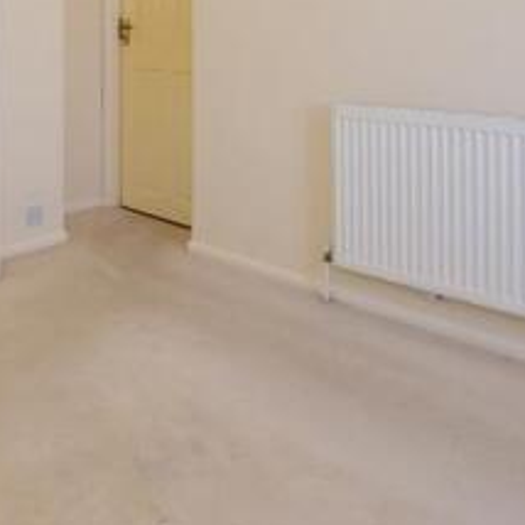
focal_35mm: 39
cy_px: 16
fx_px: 669
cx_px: -5
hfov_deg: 38.0
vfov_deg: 38.6
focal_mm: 10
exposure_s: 1/60
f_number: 5.6
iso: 400
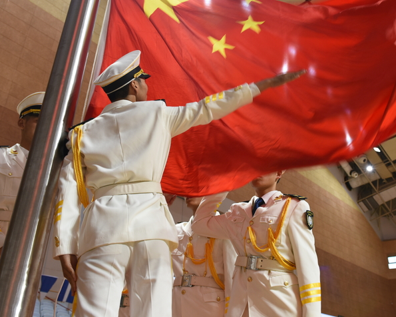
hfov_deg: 44.3
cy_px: 110
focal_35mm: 41
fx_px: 481
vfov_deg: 36.2
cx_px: 254
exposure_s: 1/80
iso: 640
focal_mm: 26
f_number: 4.5
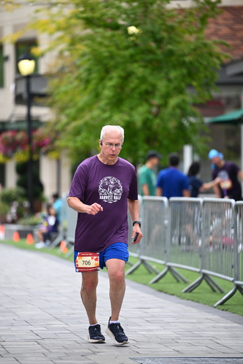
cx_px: 122
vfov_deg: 10.3
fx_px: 2024
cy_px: 182
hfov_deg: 6.9
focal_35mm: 200
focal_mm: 200
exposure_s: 1/2000
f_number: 2.8
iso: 800
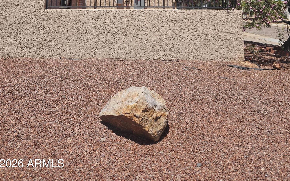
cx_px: 145
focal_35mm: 33
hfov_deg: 58.2
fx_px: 261
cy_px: -15
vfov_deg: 33.7
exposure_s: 1/2321
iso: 25
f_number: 1.8
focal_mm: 5.4
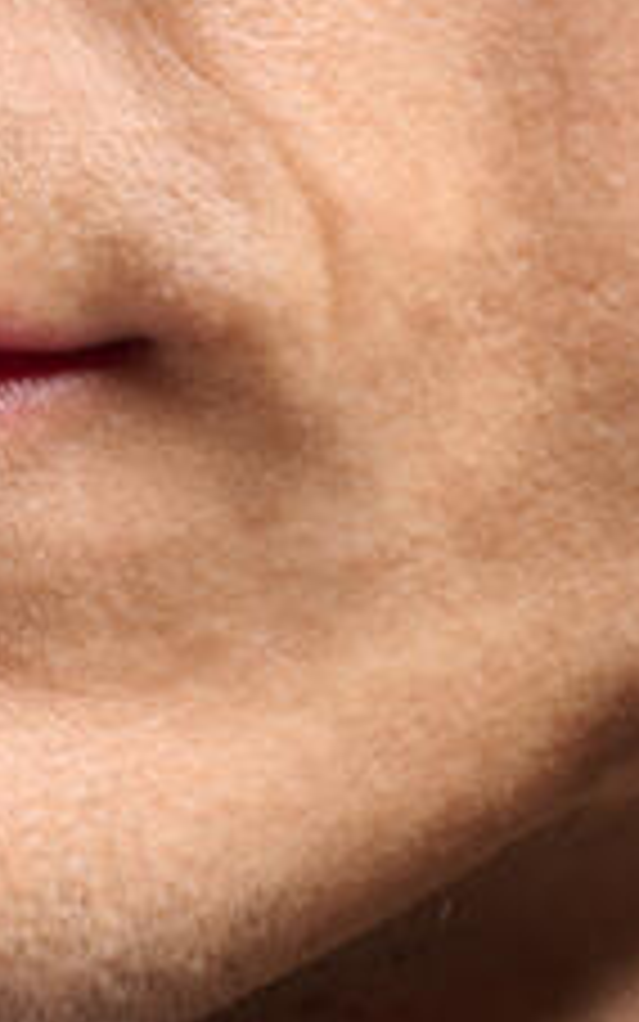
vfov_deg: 4.5
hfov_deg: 2.9
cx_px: 338
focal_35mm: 457
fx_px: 12726
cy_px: 1891
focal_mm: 85
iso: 250
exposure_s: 1/160
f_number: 14
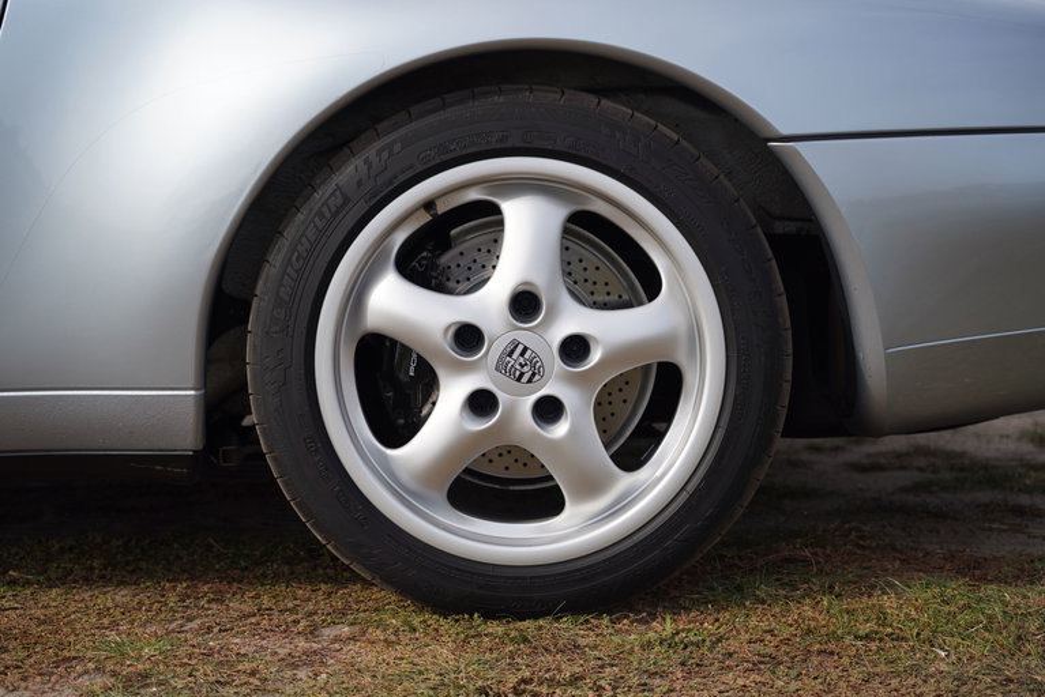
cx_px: 522
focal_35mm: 73
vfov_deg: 18.7
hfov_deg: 27.7
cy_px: 348
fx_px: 2120
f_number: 4
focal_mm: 73
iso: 100
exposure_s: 1/800
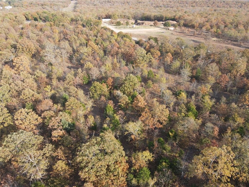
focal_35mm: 24
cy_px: 94
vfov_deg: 56.8
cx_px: 124
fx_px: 173
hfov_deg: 71.6
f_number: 2.8
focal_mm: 4.5
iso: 100
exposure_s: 1/160
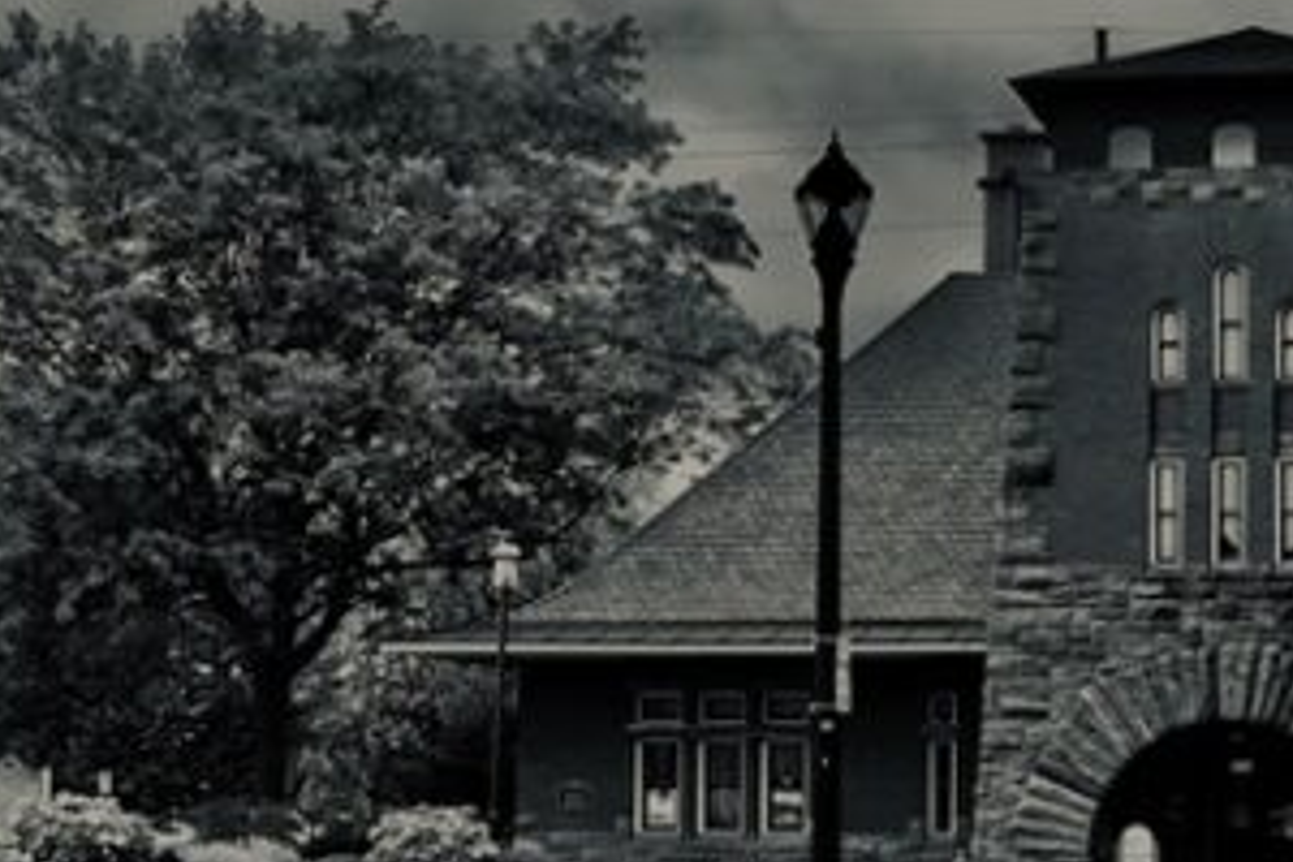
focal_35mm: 84
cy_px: 379
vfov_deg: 16.3
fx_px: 3017
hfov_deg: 23.4
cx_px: 1211
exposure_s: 1/160
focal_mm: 28
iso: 100
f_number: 10
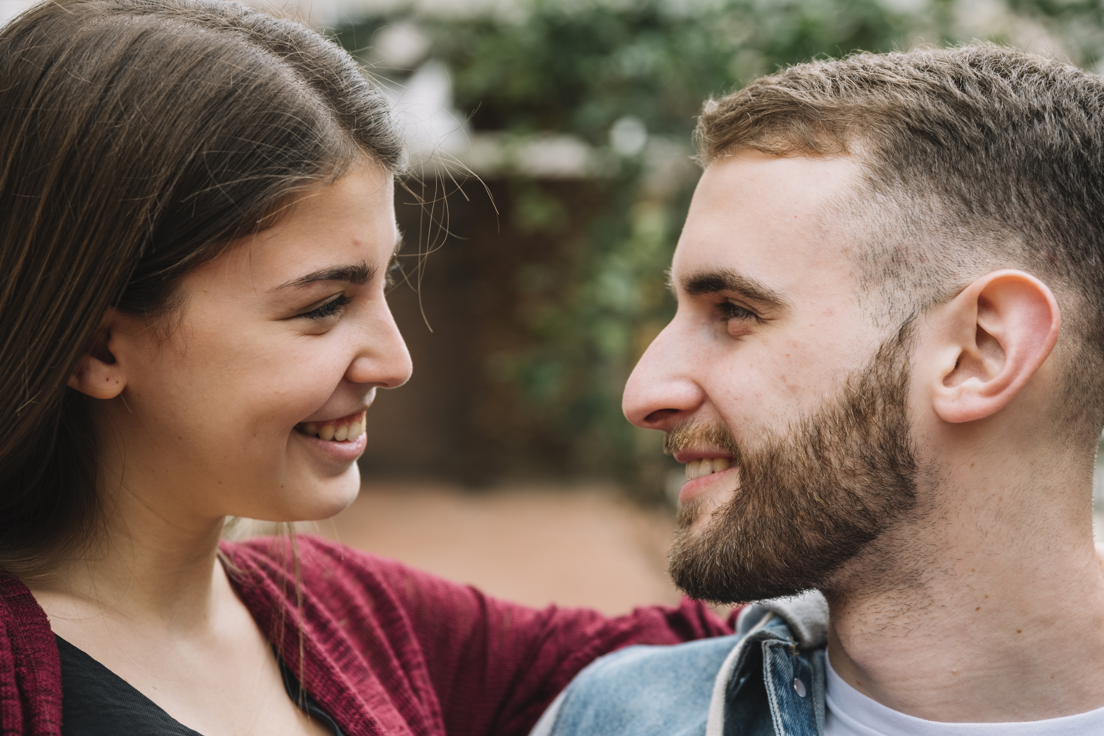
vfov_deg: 17.9
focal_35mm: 76
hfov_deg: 26.6
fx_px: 2331
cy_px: 381
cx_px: 512
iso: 500
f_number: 4
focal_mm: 70
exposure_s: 1/320
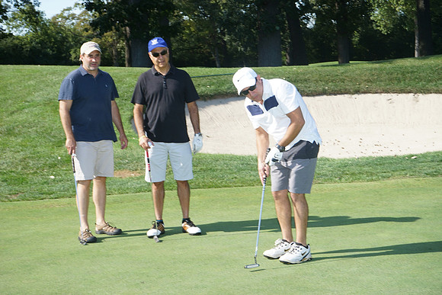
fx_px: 860
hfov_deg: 28.8
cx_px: 221
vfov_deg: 19.5
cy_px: 148
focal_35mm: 70
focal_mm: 70
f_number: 11
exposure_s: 1/200
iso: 400
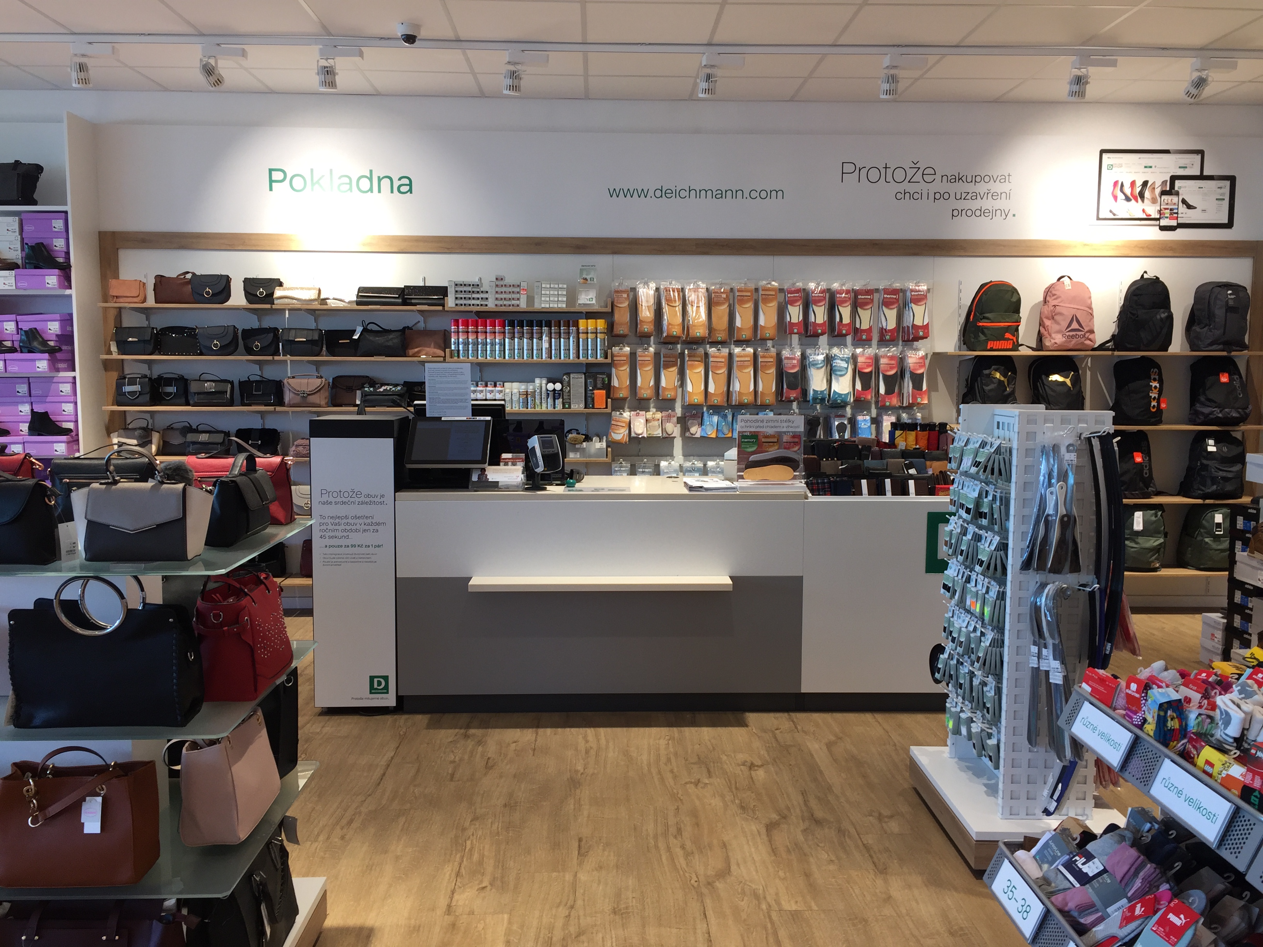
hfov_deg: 61.7
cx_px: 632
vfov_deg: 48.2
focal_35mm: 29
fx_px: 1058
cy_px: 474
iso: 40
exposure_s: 1/50
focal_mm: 4.15
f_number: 2.2
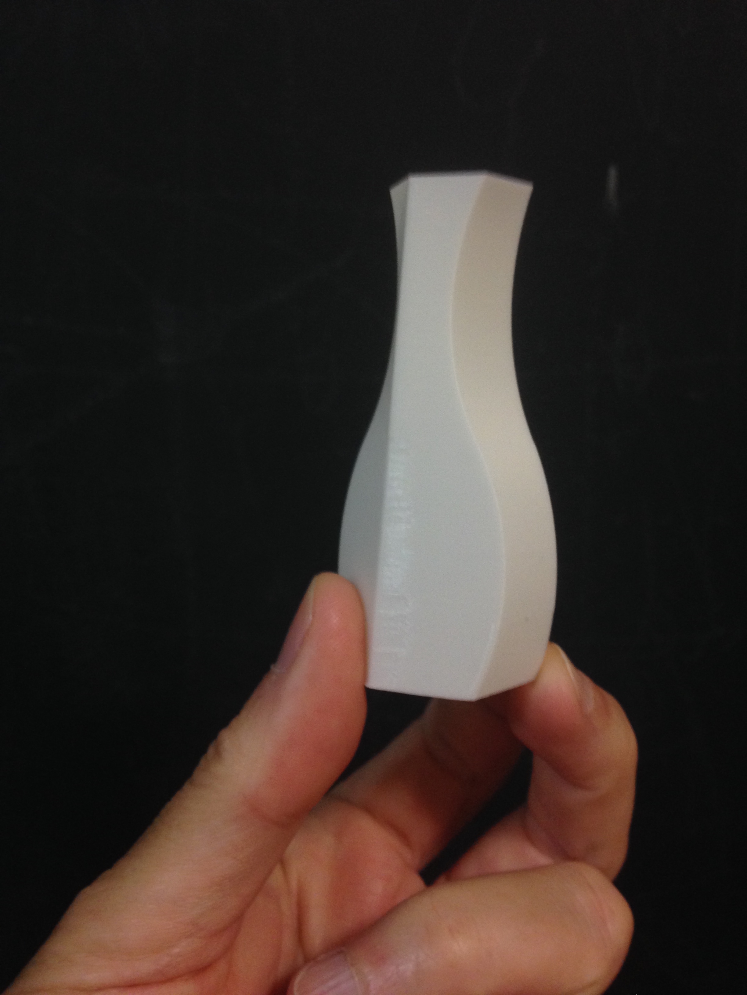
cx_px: 374
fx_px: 950
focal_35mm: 33
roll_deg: +2.9
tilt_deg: -6.9
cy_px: 498
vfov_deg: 55.4
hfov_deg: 42.9
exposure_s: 1/20
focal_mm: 4.12
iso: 160
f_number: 2.4
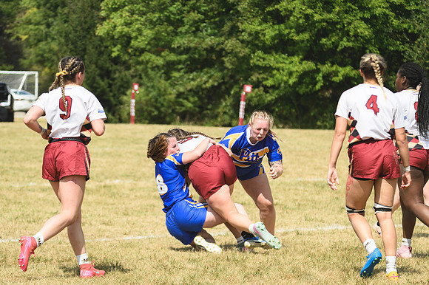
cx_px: 214
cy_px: 142
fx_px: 2680
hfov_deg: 9.2
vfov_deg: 6.1
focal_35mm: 225
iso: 125
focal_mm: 150
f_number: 5
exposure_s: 1/1000
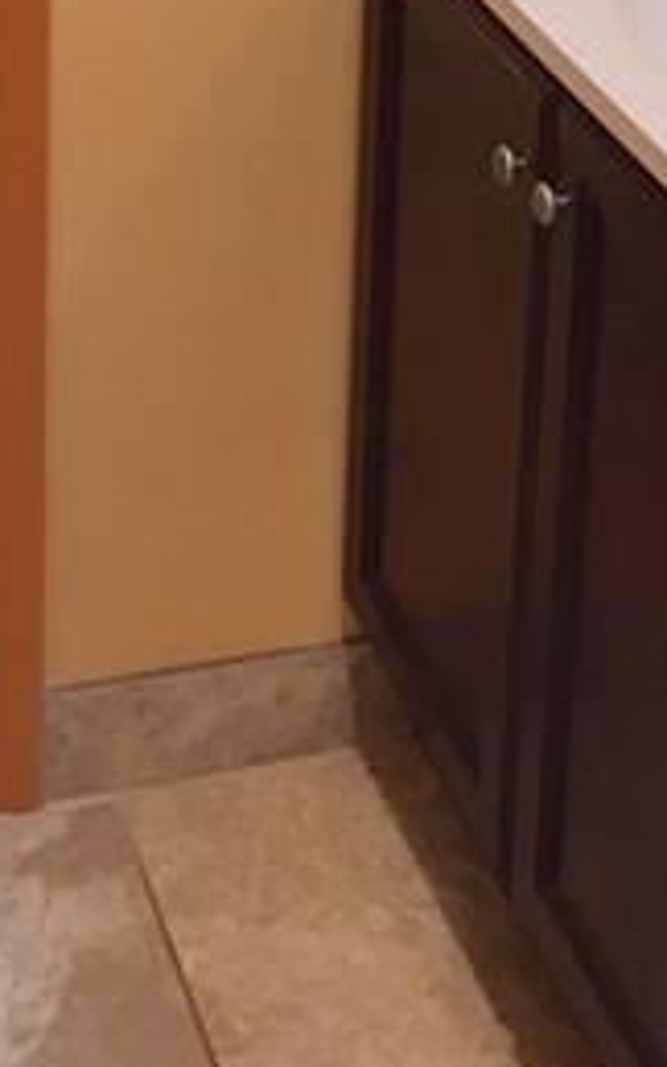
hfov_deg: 14.4
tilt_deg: -12.1
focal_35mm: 91
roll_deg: -1.7
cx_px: 276
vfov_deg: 20.2
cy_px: -453
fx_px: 2645
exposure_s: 1/30
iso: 32
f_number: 2.2
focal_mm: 4.15
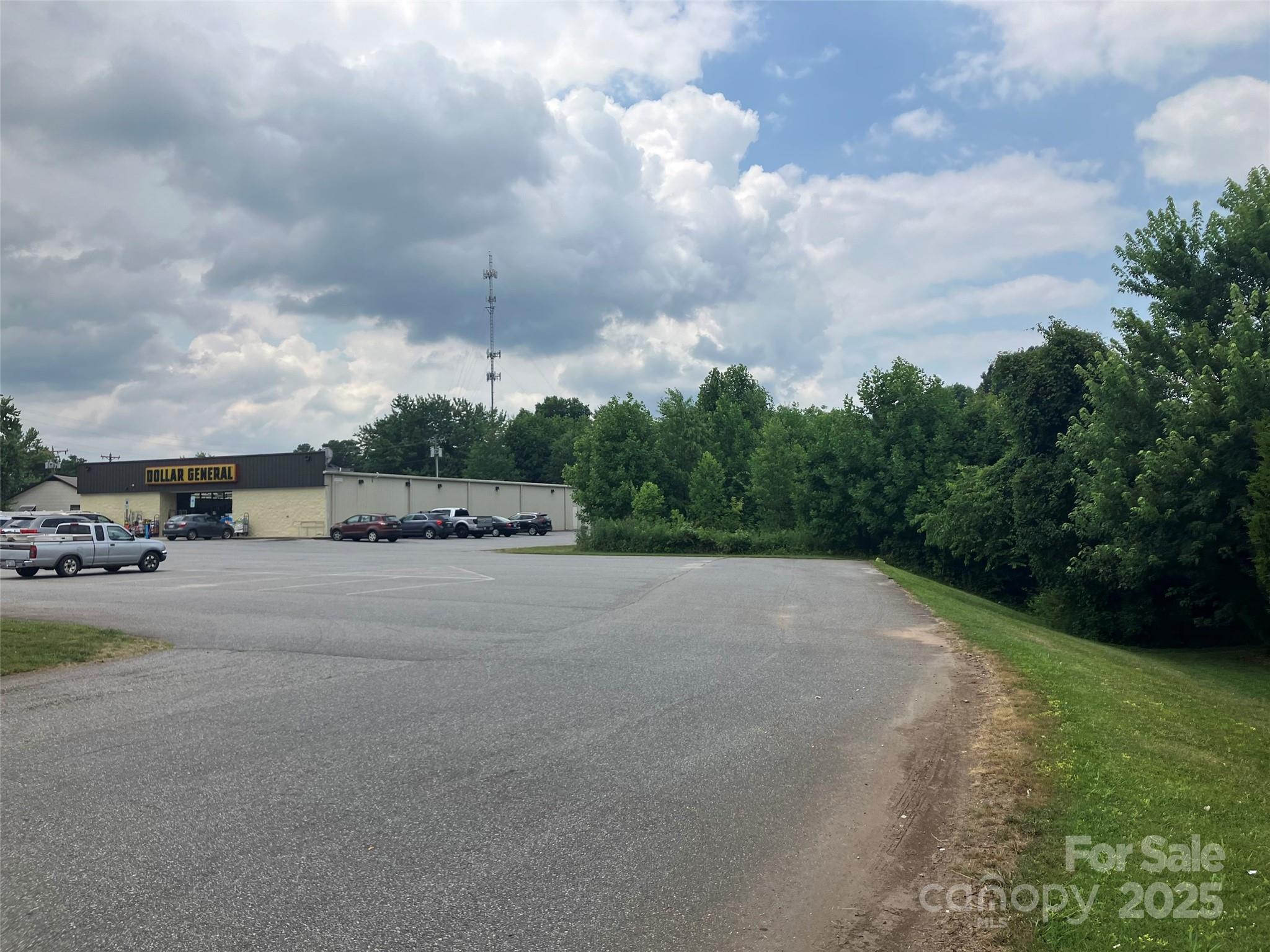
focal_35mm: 28
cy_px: 476
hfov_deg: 63.4
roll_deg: +0.4
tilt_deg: +2.6
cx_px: 635
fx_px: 1027
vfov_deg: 49.7
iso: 32
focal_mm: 3.99
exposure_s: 1/2433
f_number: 1.8
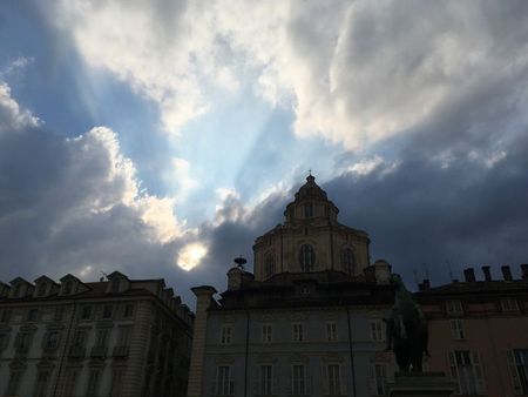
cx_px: 264
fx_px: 443
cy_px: 198
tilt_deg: +28.8
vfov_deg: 48.3
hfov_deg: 61.6
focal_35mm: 29
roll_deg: -3.3
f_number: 2.2
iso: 25
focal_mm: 4.15
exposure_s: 1/3663
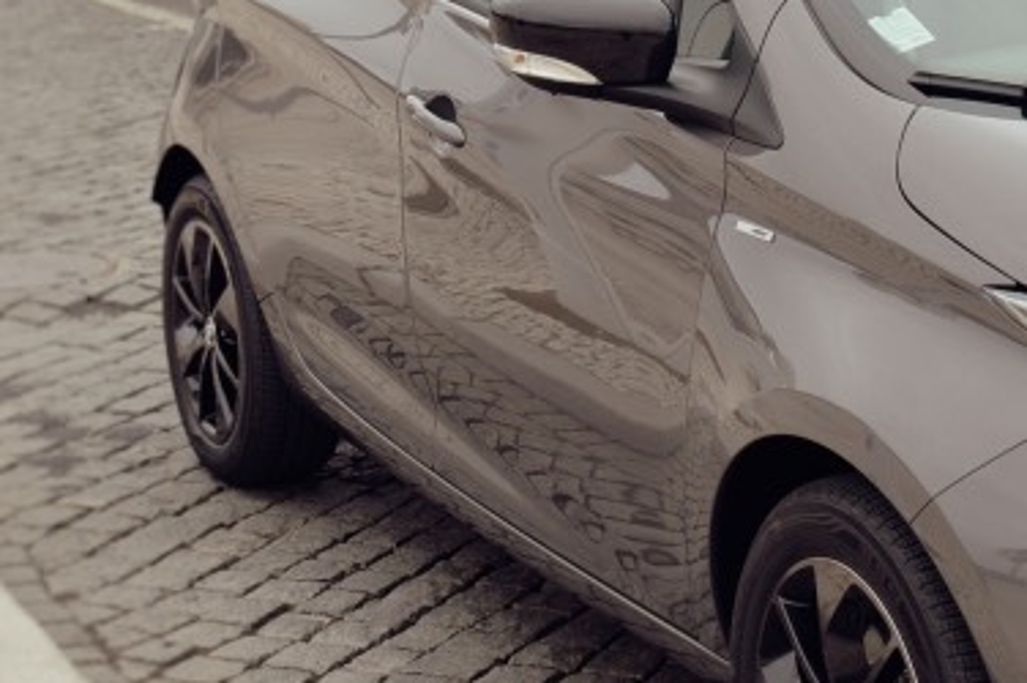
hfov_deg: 19.9
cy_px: 292
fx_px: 2793
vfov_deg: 13.9
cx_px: 1136
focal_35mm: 98
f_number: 10
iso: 160
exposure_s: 1/40
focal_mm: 24
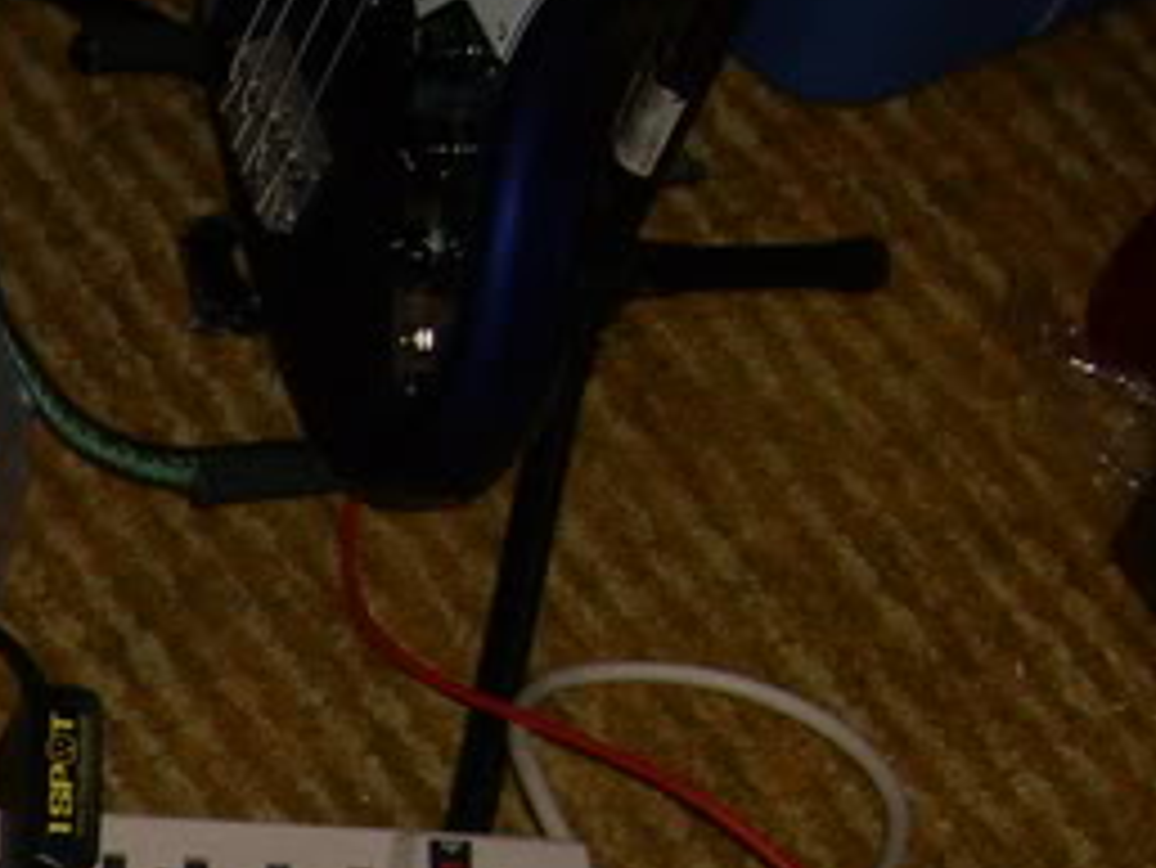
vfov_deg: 12.9
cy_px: 1277
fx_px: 3642
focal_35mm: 109
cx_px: -567
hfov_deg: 16.5
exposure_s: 1/45
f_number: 2.8
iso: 100
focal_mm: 5.8
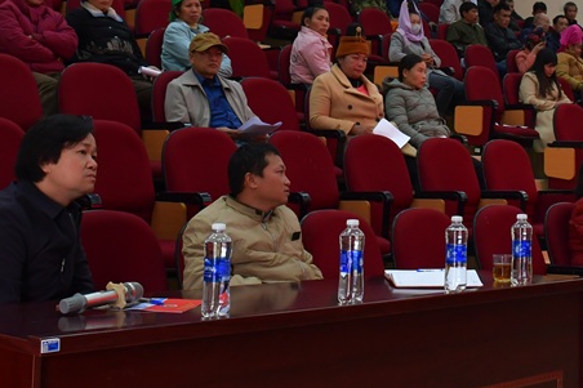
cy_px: 49
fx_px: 1182
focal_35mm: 73
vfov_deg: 18.4
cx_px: 453
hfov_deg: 27.3
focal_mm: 22
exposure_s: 1/60
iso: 1250
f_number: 8
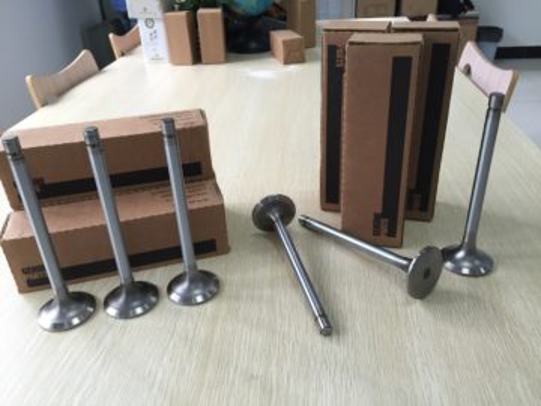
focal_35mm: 29
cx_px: 270
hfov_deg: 61.7
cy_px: 203
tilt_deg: -28.9
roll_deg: +1.4
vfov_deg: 48.2
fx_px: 453
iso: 100
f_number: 2.2
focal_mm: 4.15
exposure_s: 1/33
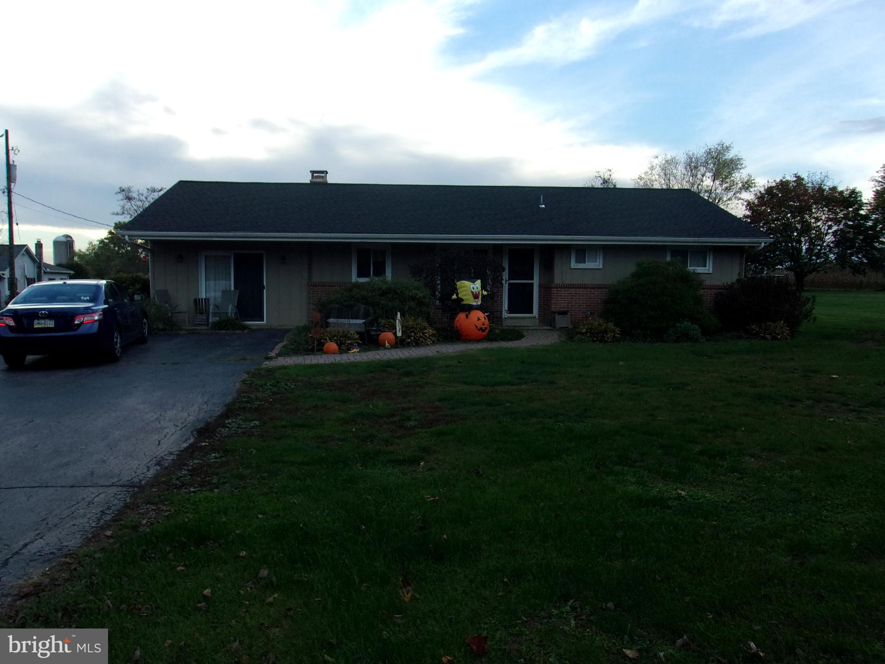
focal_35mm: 27
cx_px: 442
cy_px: 332
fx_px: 690
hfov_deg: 65.3
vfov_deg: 51.4
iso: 160
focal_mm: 4.9
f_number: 10.4
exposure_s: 1/90
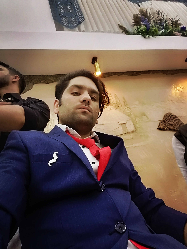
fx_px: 187
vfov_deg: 67.3
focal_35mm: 26
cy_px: 124
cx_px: 94
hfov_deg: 53.1
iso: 250
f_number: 2.2
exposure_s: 1/25
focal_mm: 3.03
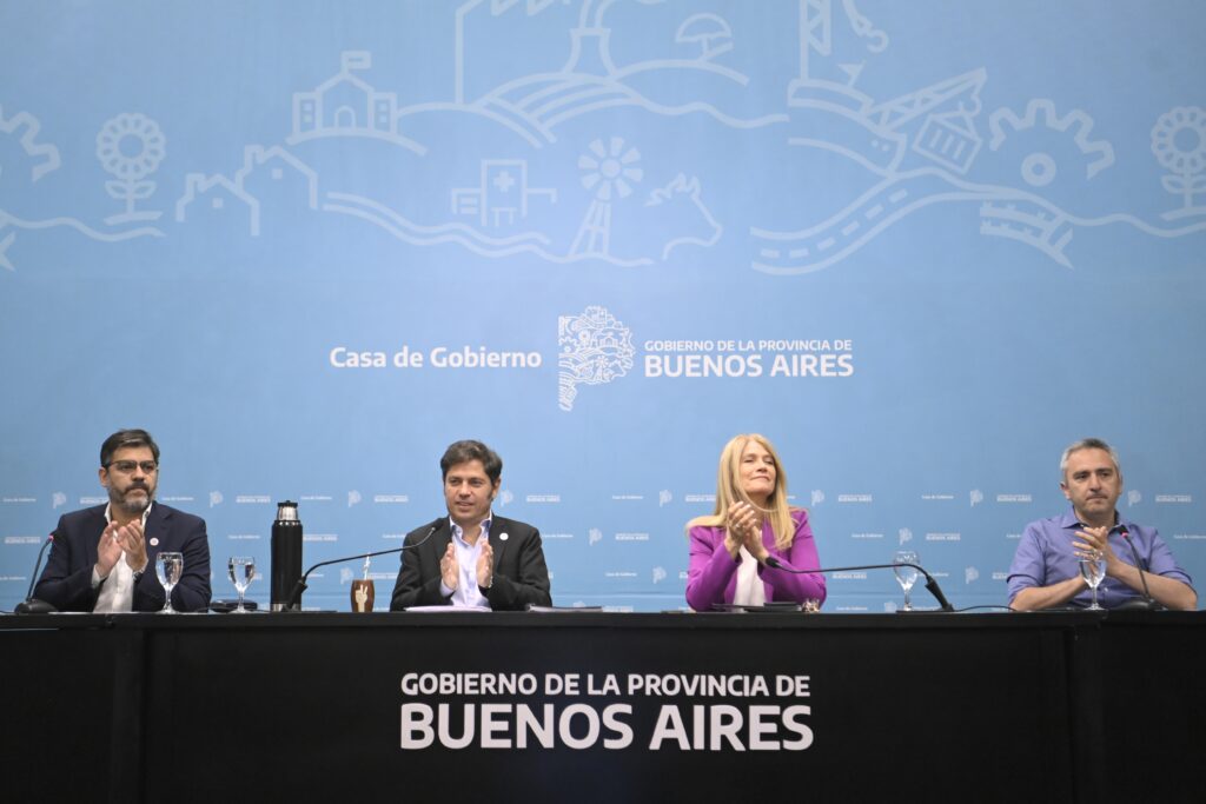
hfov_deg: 36.2
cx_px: 603
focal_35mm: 55
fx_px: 1843
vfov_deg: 24.6
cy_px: 402
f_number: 3.2
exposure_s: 1/400
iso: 4000
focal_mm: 55
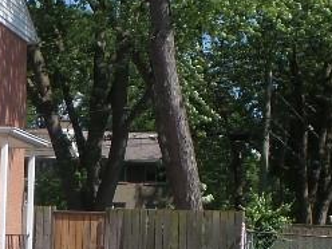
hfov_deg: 18.8
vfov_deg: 15.5
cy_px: 159
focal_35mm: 95
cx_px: -123
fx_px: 911
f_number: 3.5
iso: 100
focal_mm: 4.1
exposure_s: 1/1250
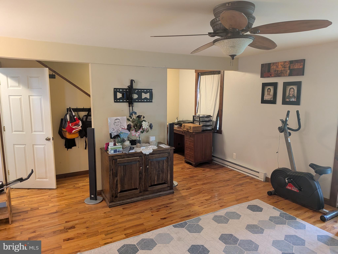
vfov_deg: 56.8
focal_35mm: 24
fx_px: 234
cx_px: 169
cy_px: 127
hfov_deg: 71.6
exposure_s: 1/24
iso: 203
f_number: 1.7
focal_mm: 4.53
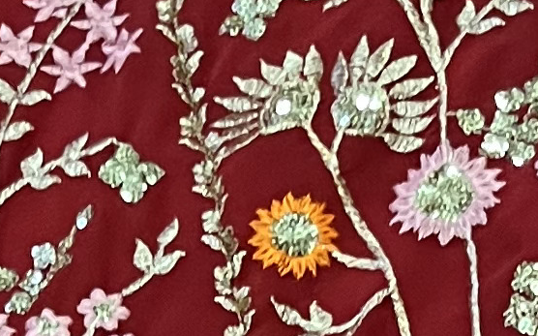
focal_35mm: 200
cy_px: 967
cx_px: 295
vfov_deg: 6.1
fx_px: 2931
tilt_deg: -66.6
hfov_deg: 10.5
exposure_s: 1/50
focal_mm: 5.1
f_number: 1.6
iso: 400
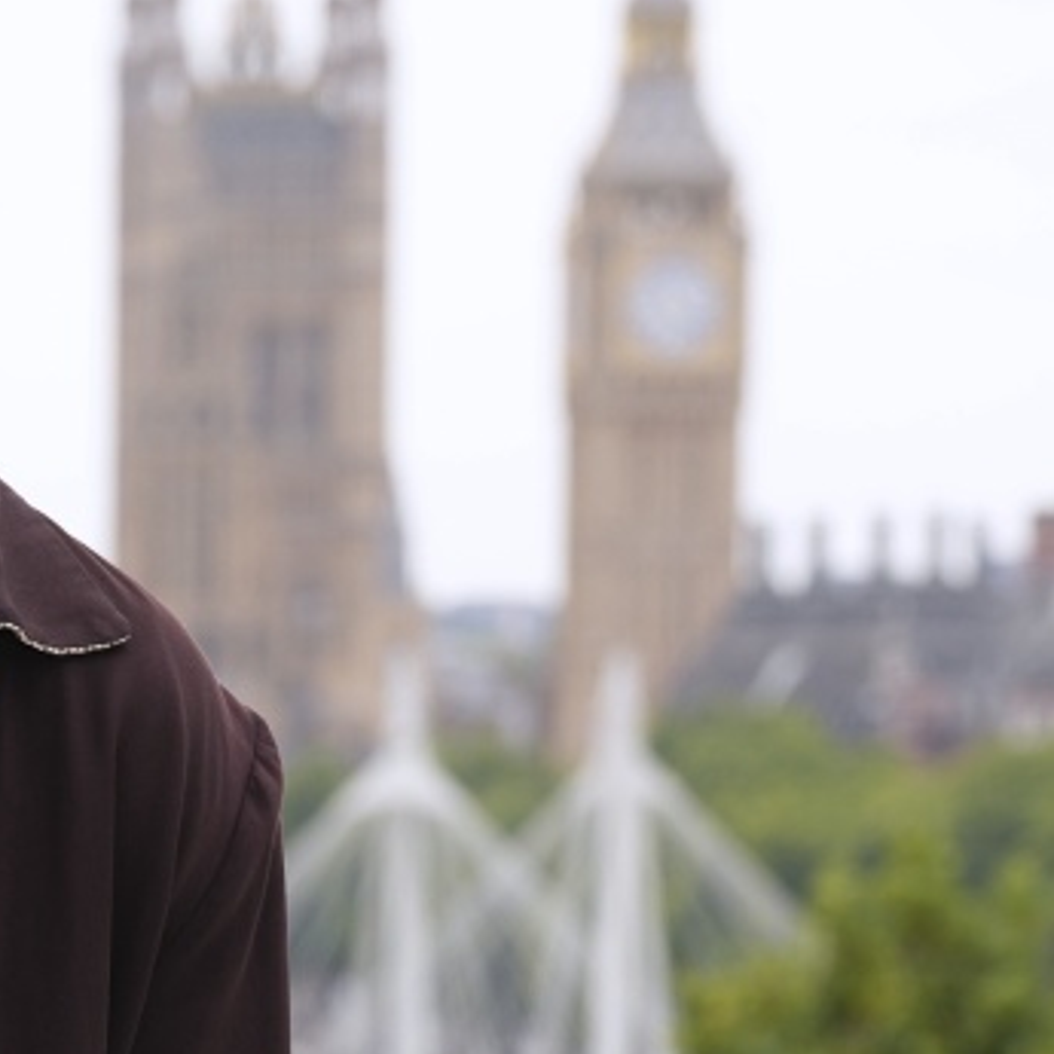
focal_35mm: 412
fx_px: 14193
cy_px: 1986
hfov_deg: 4.2
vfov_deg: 4.2
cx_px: -449
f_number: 5.6
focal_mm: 93
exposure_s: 1/200
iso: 100
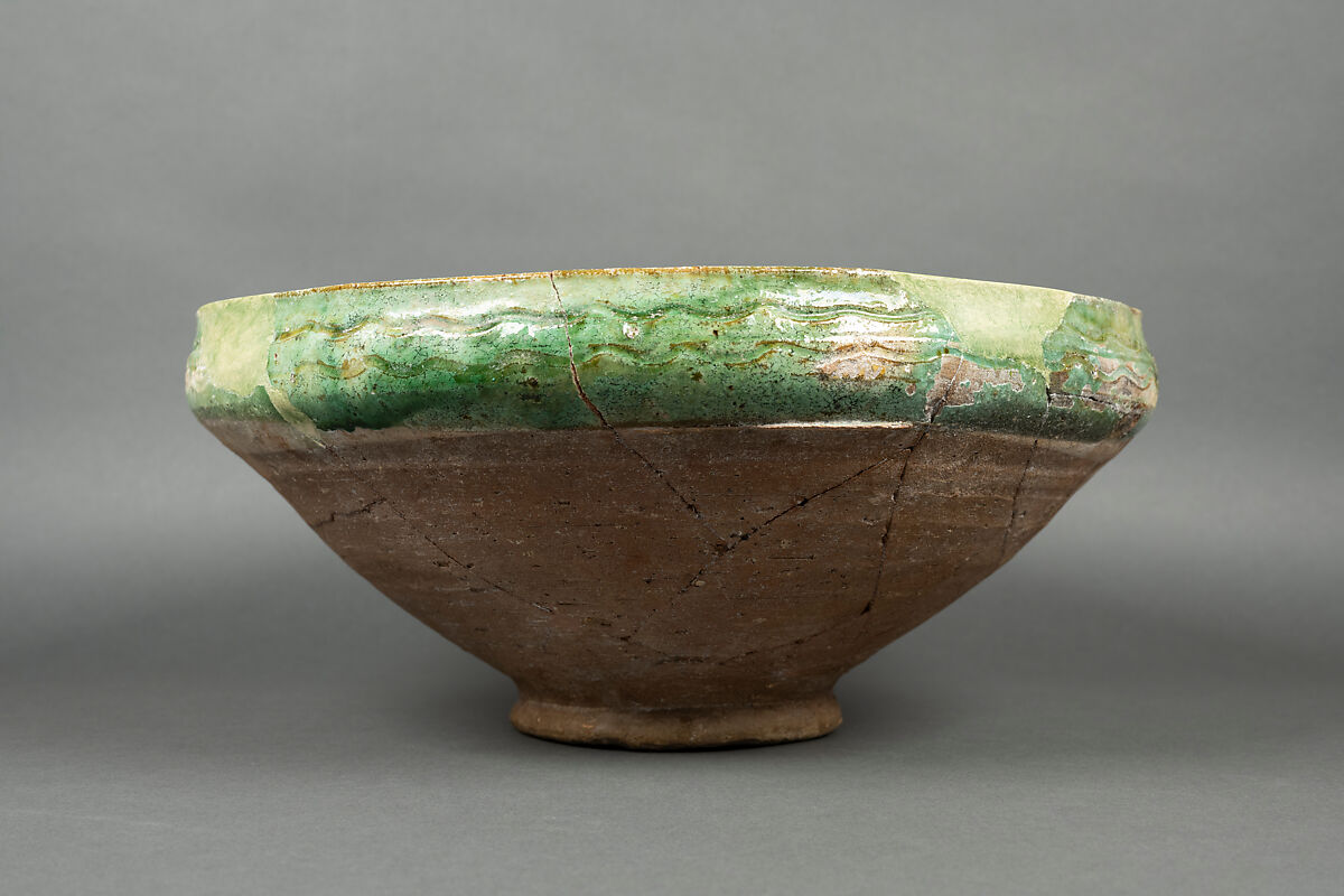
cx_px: 672
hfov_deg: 39.6
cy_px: 448
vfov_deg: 27.0
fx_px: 1867
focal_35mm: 50
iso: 250
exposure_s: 1/8
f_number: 10
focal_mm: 50
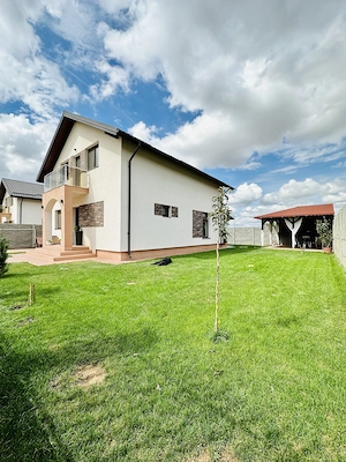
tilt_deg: +0.0
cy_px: 231
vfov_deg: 102.1
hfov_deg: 85.7
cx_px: 173
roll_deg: -0.1
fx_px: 187
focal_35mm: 14
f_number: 2.2
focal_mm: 2.22
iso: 50
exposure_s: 1/2506
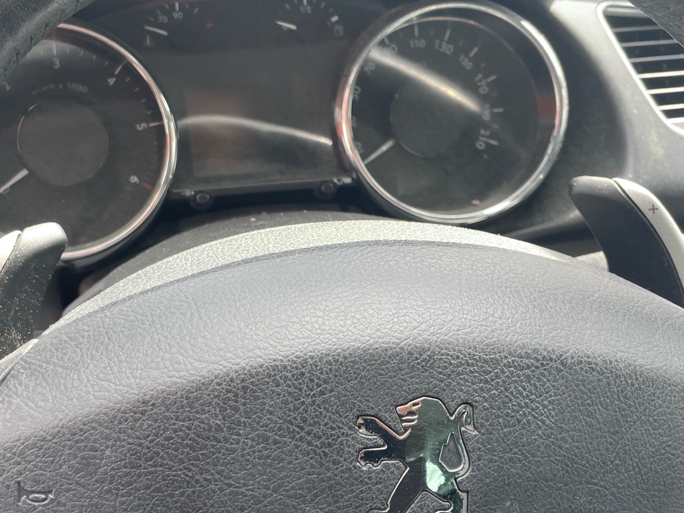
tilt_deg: -34.4
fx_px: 850
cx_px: 302
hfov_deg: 43.8
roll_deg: -0.1
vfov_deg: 33.6
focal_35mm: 43
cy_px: 283
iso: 32
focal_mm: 4.2
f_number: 1.6
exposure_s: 1/207
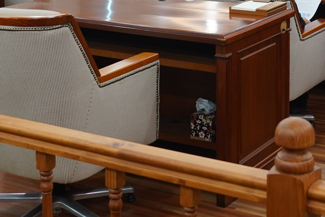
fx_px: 803
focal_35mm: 89
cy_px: -63
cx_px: 232
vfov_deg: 14.7
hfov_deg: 22.7
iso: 640
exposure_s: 1/160
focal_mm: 24
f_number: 4
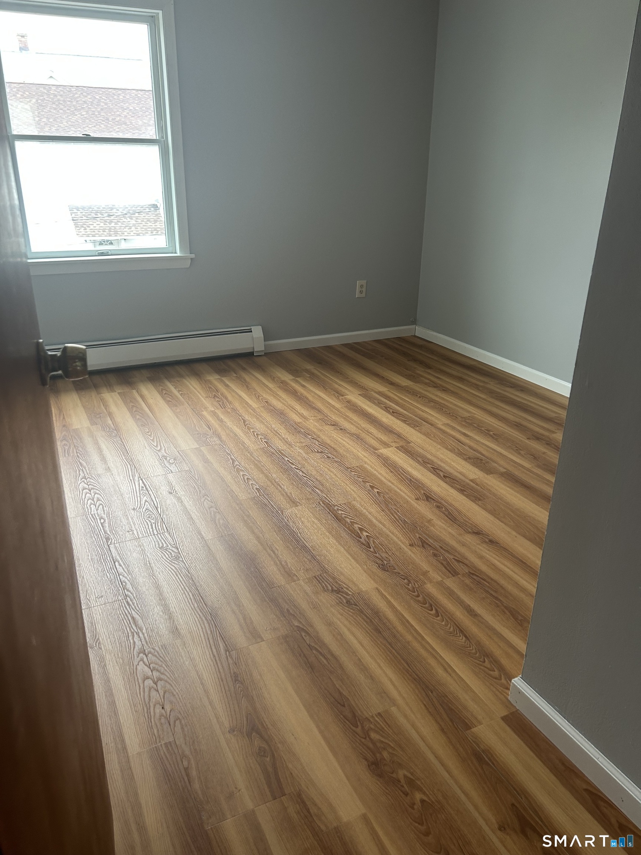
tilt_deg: -21.9
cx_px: 320
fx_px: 642
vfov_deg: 67.3
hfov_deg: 53.1
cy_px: 428
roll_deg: -0.6
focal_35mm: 26
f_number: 1.5
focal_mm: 5.7
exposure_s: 1/121
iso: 100
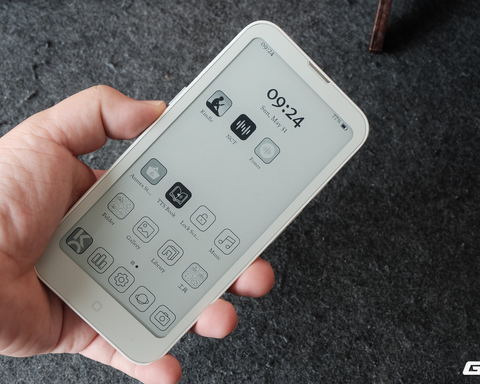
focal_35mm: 50
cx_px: 204
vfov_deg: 30.2
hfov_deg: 37.3
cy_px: 194
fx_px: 710
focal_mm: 29.5
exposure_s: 1/58
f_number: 7.1
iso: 800
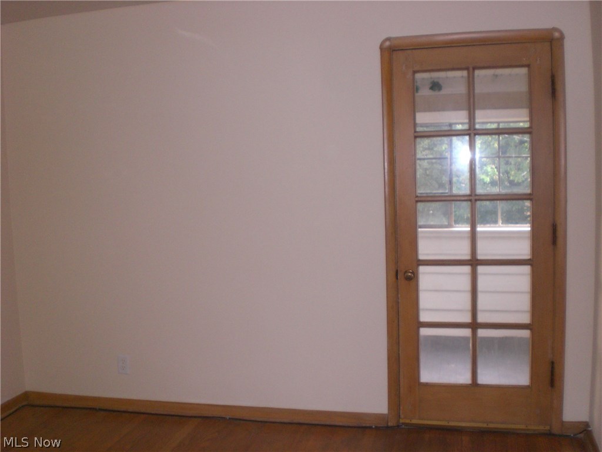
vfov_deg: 37.7
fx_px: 661
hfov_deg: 49.0
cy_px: 226
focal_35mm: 38
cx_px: 301
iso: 200
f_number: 3.1
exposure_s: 1/60
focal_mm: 6.3
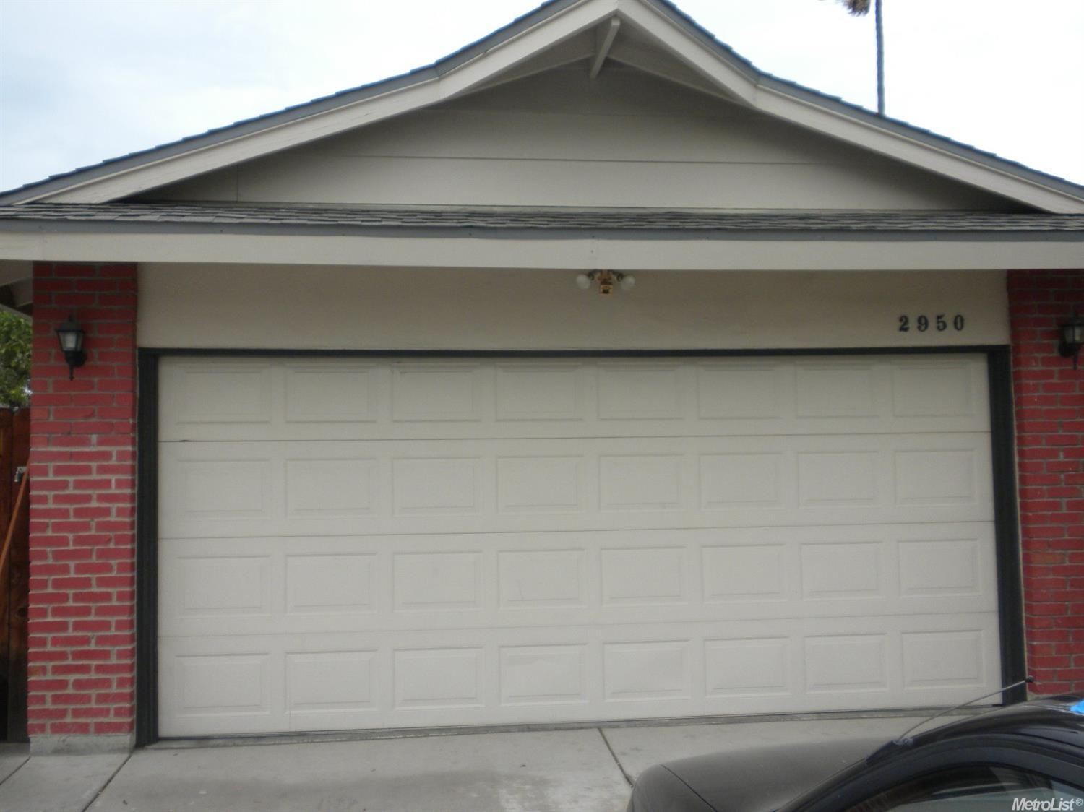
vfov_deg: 38.6
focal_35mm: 37
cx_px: 542
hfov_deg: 50.2
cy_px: 406
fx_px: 1158
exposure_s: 1/504
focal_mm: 6.6
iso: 133
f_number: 3.5
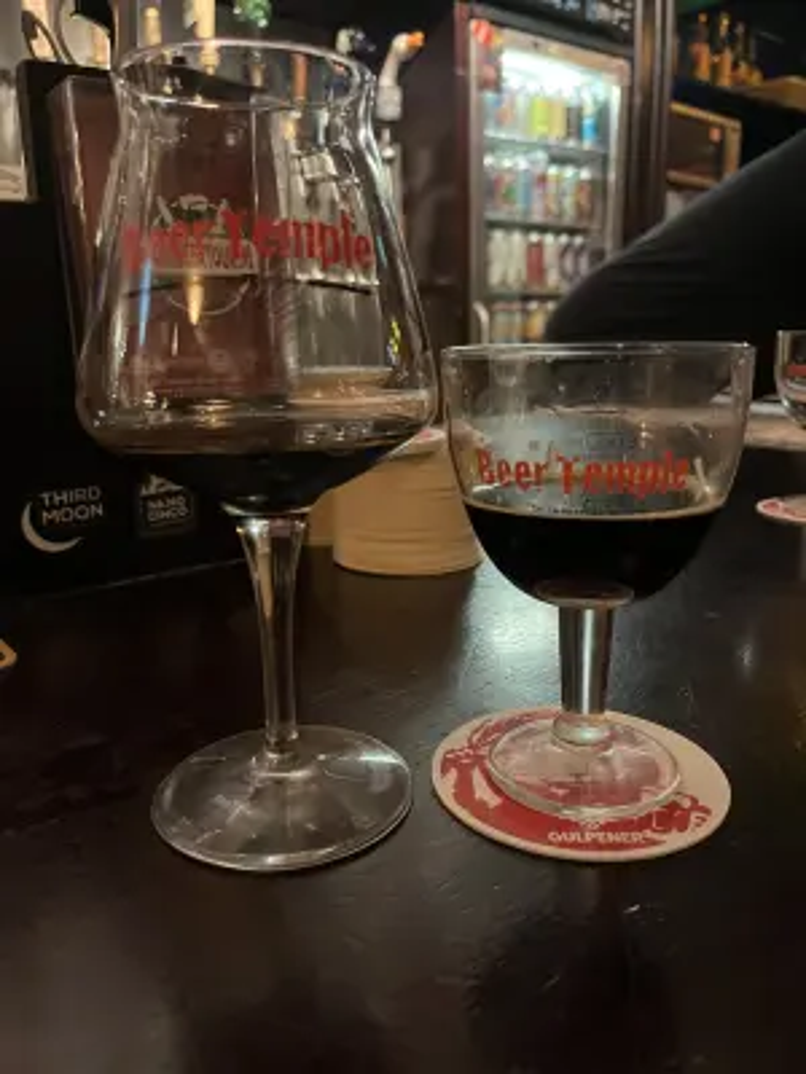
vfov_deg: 67.3
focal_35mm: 26
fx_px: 807
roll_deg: +1.7
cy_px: 537
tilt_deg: -15.6
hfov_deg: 53.1
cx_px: 403
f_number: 1.6
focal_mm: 5.1
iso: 640
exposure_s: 1/25
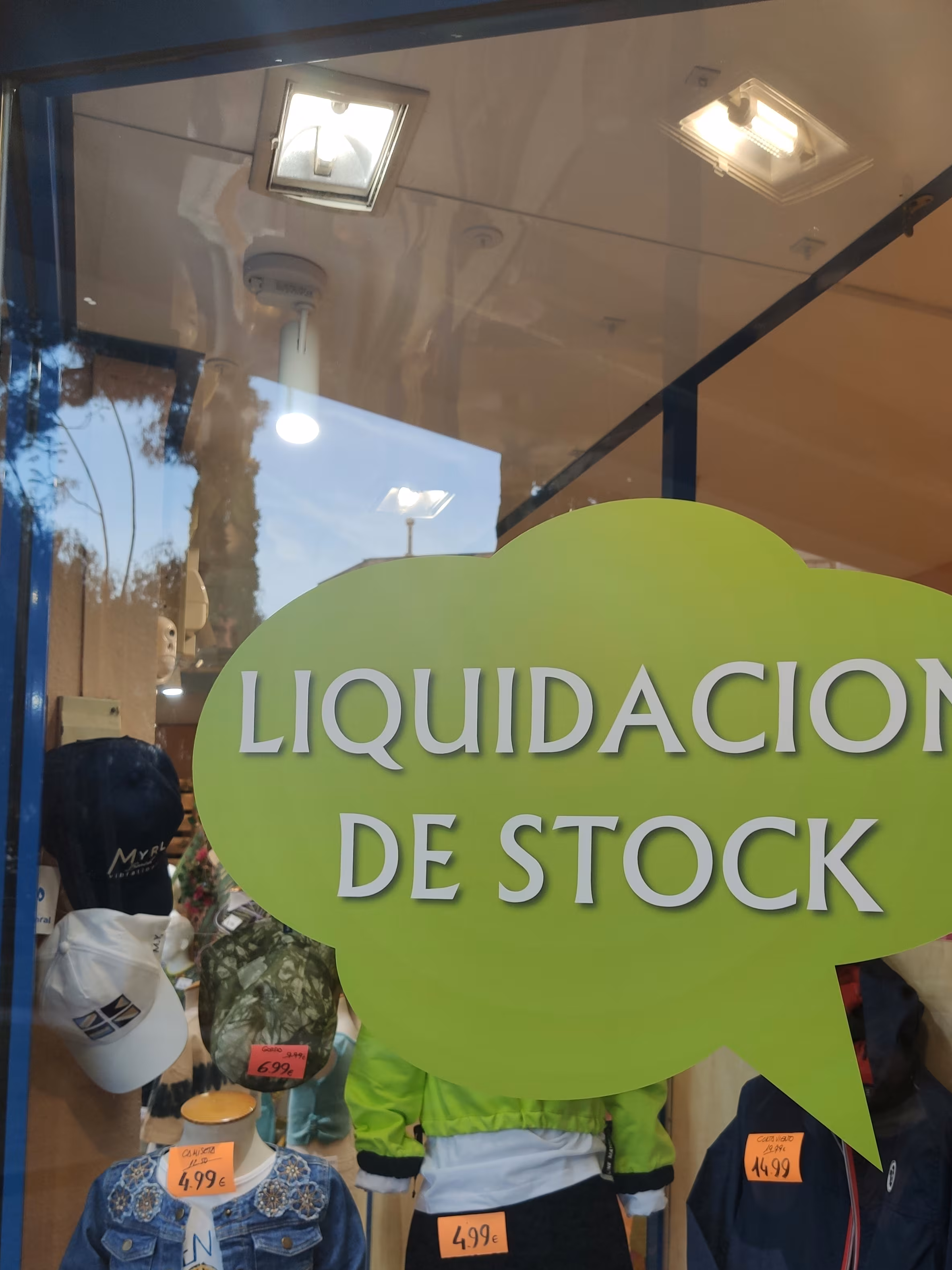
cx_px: 552
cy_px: 805
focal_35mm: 33
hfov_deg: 42.8
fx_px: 1210
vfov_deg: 54.6
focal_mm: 4.75
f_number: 1.75
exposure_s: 1/100
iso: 120
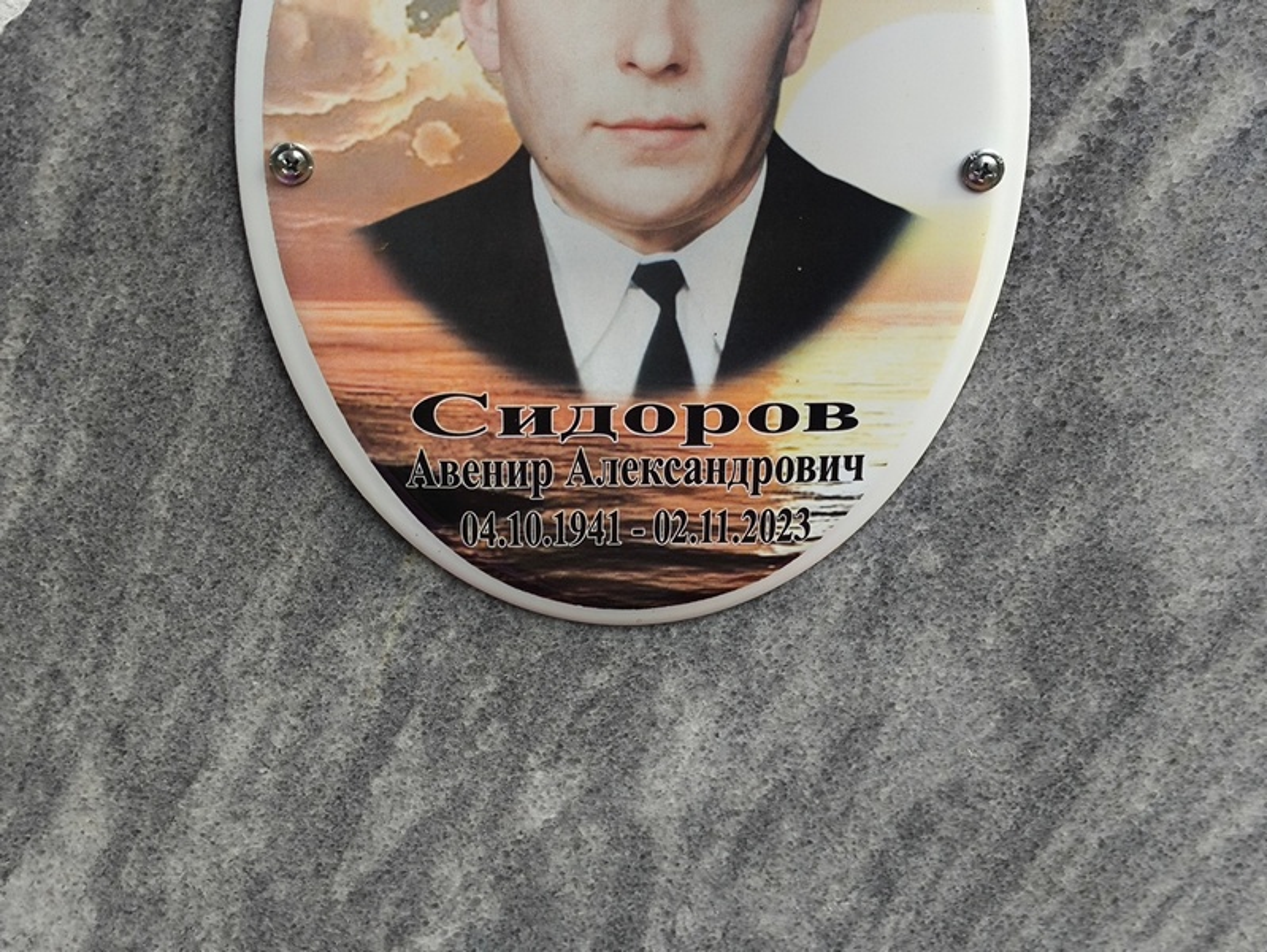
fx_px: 1831
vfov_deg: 29.1
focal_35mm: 50
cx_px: 634
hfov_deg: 38.2
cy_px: 476
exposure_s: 1/369
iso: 50
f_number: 1.7
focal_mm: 4.71
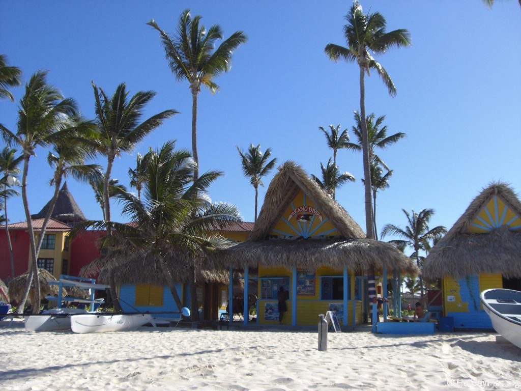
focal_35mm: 38
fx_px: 572
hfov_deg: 49.0
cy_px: 196
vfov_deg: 37.7
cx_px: 260
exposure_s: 1/160
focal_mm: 6.2
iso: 64
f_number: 8
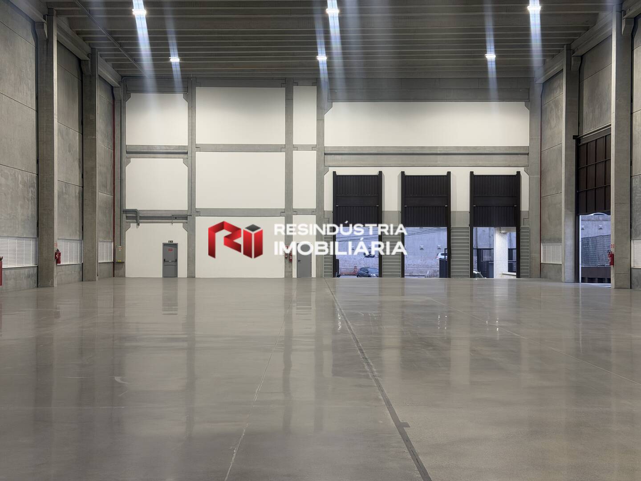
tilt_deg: +0.0
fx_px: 889
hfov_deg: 39.7
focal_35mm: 48
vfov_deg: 30.3
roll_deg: -0.3
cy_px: 240
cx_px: 320
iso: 125
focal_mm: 6.76
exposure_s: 1/60
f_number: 1.78
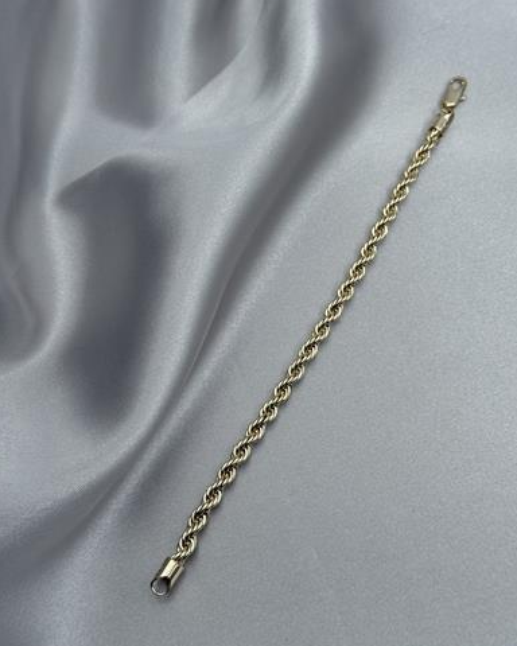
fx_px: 995
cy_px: 336
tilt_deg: -64.4
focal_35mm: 52
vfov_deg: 36.0
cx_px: 257
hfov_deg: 29.1
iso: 64
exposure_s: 1/1484
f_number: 1.78
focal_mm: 6.76
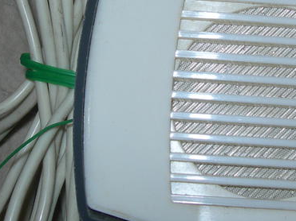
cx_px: 212
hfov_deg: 18.6
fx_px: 898
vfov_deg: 14.0
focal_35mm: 105
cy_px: 57
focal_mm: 7.8
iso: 50
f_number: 4.8
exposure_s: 1/60.1
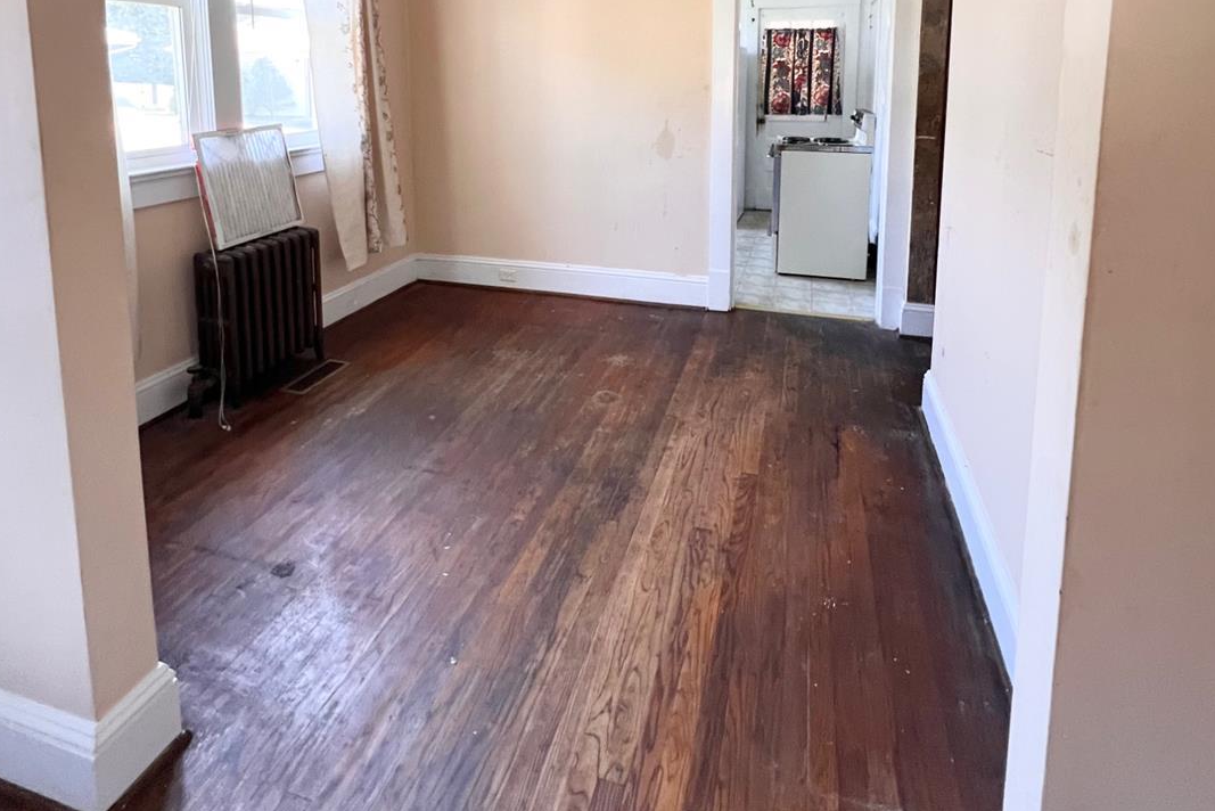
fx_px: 641
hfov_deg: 86.9
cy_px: 156
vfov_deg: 59.3
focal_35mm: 19
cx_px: 612
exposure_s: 1/60
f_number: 1.8
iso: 320
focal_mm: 1.57
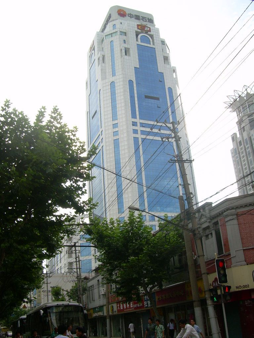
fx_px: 372
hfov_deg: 37.7
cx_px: 127
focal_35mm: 38
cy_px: 169
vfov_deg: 49.0
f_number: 4.6
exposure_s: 1/229
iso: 50
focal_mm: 6.3
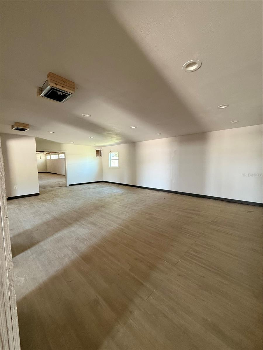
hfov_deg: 85.7
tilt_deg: -5.0
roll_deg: -0.1
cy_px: 175
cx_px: 132
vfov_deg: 102.1
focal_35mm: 14
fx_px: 142
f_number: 2.2
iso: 400
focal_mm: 2.22
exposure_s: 1/60
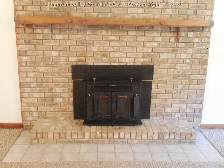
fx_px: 252
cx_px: 112
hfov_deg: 47.9
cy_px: 84
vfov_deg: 36.8
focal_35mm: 39
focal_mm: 7
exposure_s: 1/8
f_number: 3.9
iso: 400
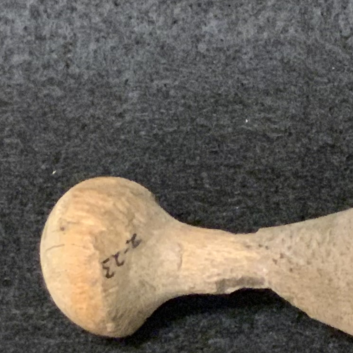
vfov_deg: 7.0
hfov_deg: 6.7
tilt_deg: -48.4
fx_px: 2884
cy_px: 258
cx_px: 837
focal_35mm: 250
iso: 800
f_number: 2.4
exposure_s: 1/30
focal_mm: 6
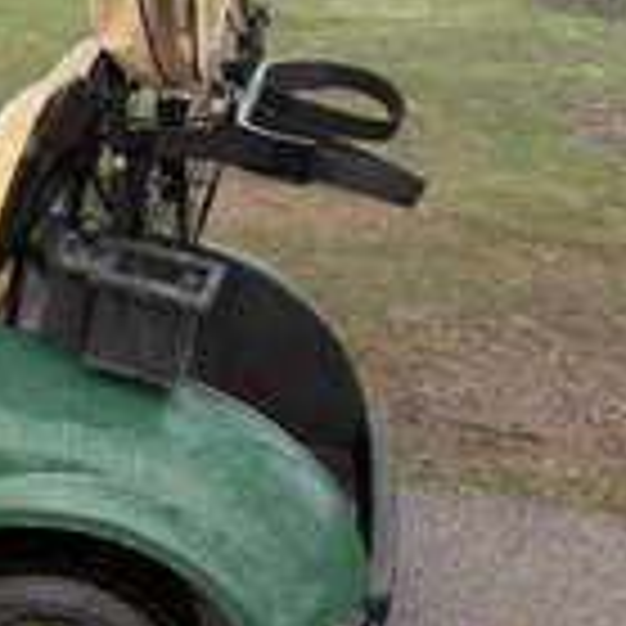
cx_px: -153
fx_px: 1248
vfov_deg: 28.1
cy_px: 234
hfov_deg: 25.0
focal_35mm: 61
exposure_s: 1/146
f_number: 1.78
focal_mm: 6.76
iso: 80
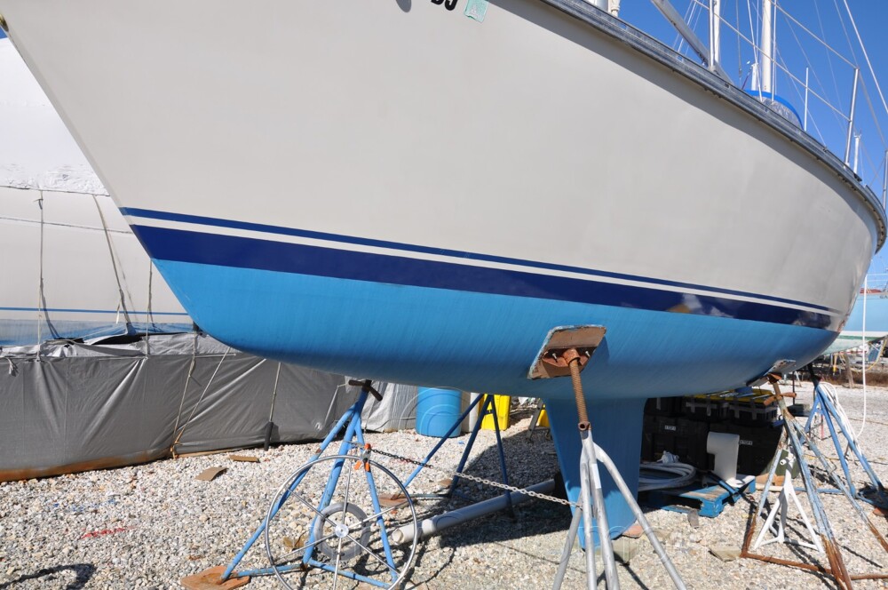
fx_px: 665
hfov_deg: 67.4
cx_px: 444
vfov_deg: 47.8
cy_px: 295
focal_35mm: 27
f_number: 10
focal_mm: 18
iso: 200
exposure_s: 1/400
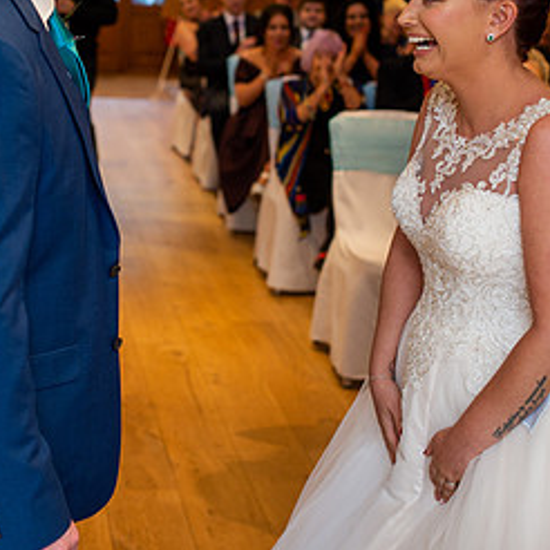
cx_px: 96
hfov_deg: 24.2
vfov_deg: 24.5
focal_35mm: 70
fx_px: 1258
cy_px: 179
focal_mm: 35
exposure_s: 1/125
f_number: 2.5
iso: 250
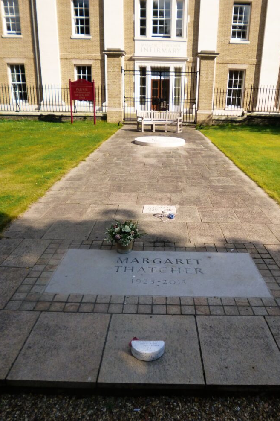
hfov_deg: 47.8
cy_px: 206
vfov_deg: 67.4
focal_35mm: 27
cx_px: 159
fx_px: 315
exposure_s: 1/1300
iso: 160
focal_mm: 4.3
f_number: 2.8
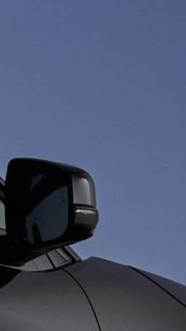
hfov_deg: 3.0
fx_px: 3286
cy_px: 490
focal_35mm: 375
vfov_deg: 5.7
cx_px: -738
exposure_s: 1/6
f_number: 8
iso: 320
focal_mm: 50
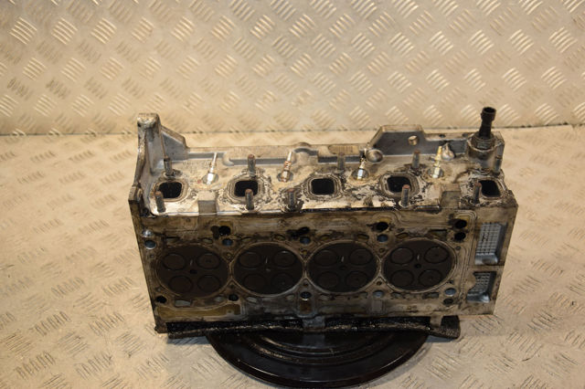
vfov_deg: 31.9
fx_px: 682
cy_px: 194
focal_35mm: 42
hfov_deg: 46.4
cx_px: 292
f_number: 5
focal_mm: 28
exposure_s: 1/200
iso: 800
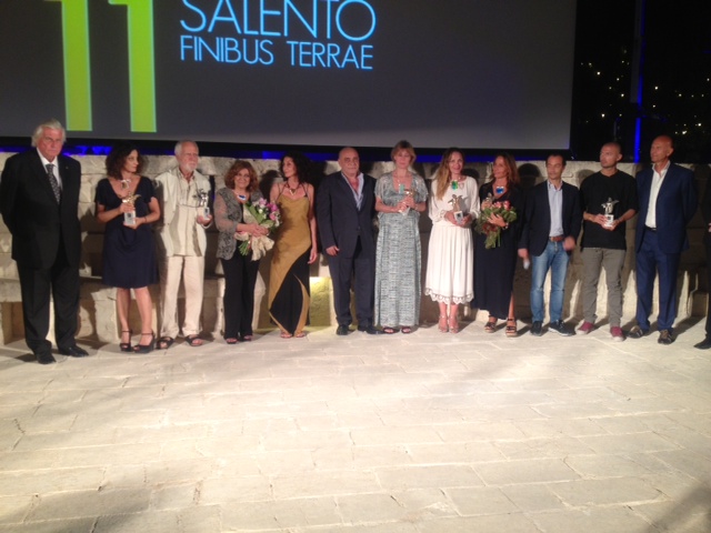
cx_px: 356
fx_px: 719
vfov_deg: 40.7
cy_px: 266
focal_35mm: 35
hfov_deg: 52.6
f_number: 2.4
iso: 80
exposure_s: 1/20
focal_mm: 4.28
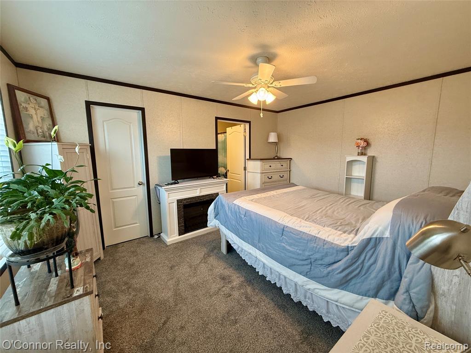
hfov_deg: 102.1
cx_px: 236
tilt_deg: -7.2
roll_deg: +0.6
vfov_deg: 85.7
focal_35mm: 14
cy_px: 176
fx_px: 190
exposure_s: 1/60
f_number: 2.2
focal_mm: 2.22
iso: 200
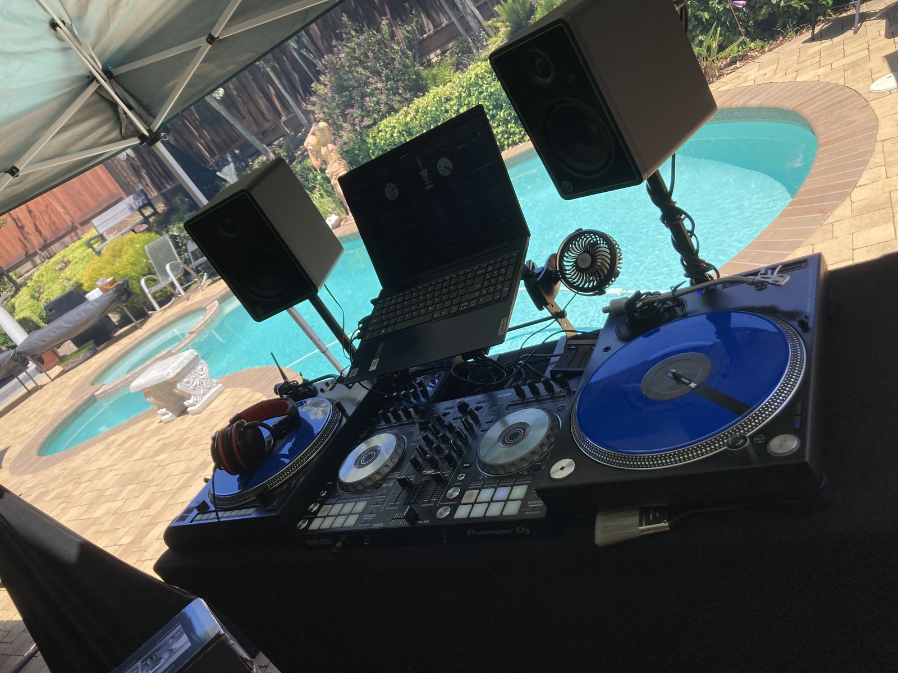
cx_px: 449
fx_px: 726
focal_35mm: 28
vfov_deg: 49.7
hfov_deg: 63.4
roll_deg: +32.1
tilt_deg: -20.0
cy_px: 336
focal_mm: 3.99
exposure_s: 1/979
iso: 20
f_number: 1.8
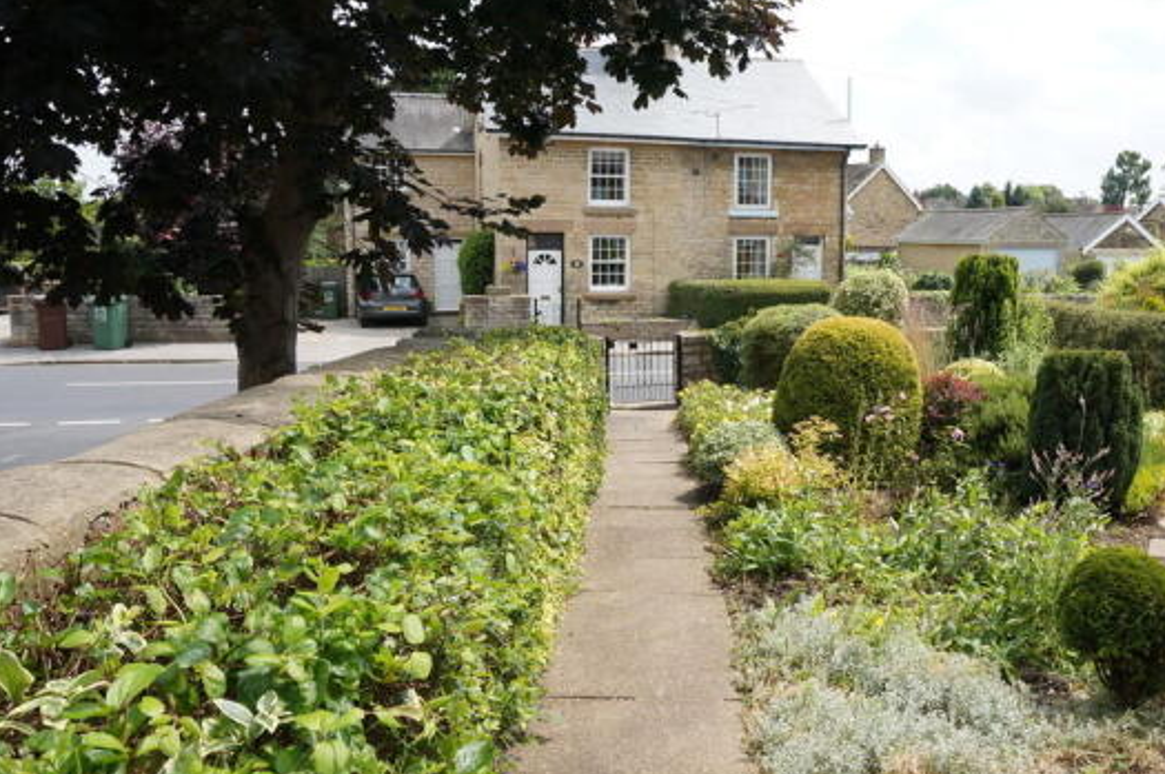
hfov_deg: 61.5
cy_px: 350
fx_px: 970
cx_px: 688
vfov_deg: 43.5
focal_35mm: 30
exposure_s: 1/125
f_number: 8
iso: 100
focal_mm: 16
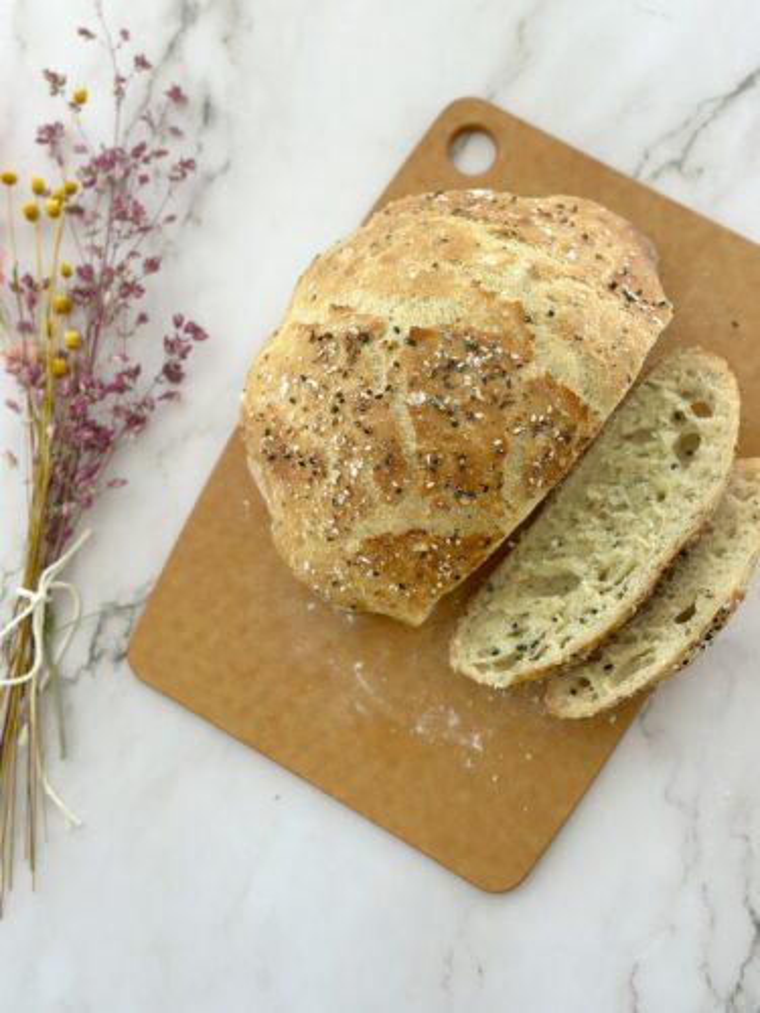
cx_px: 380
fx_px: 1405
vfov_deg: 39.7
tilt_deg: -82.9
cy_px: 506
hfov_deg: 30.3
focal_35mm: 48
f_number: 1.78
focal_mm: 6.86
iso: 80
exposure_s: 1/153
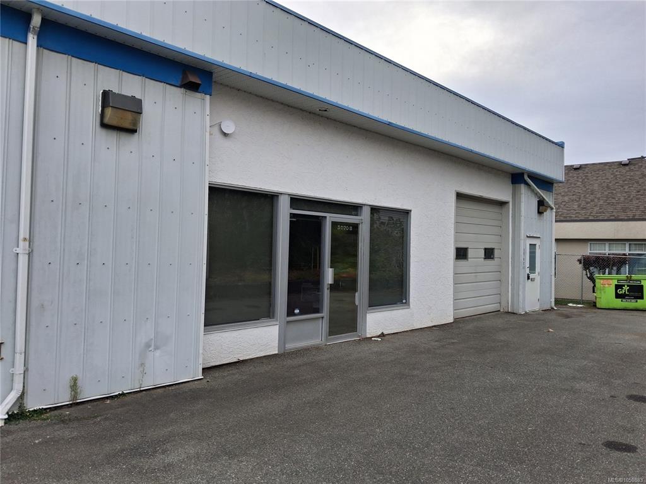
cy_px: 242
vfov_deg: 51.4
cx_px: 323
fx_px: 504
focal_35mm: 27
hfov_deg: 65.3
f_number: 1.8
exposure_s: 1/346
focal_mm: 4
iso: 25
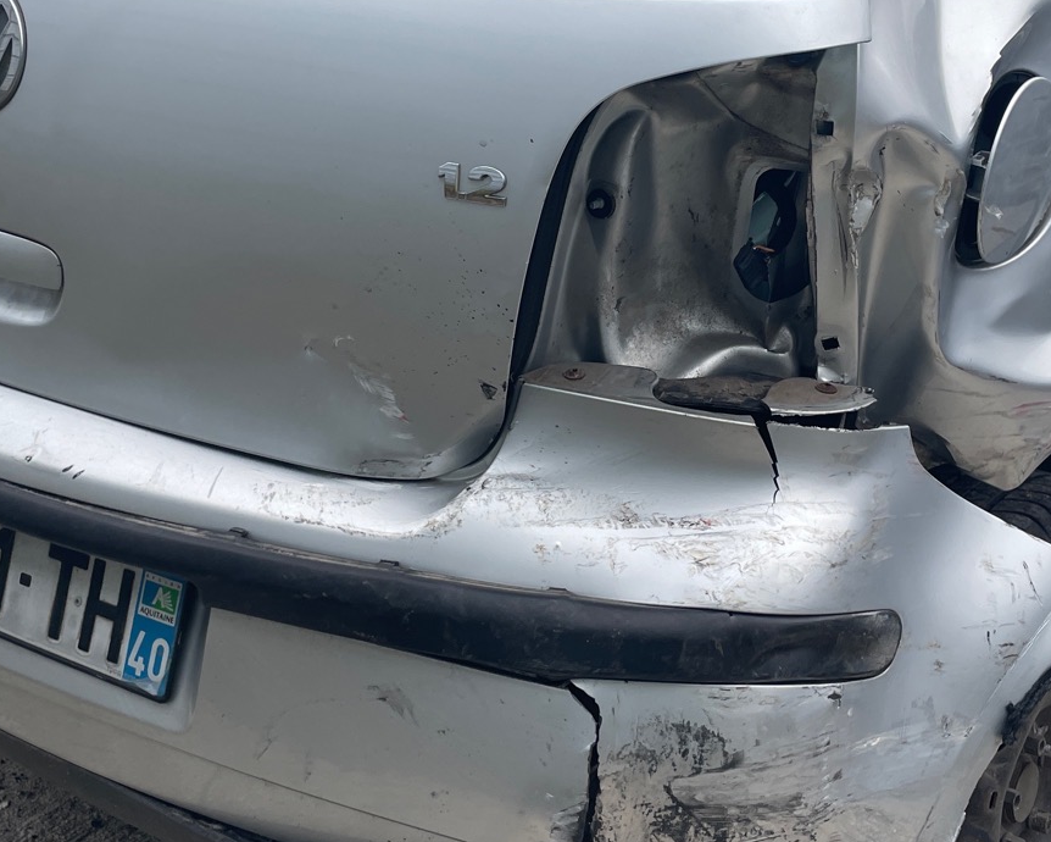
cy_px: 292
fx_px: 1649
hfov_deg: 35.4
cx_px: 521
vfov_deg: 28.5
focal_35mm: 53
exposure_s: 1/654
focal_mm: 4.2
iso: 32
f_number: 1.6
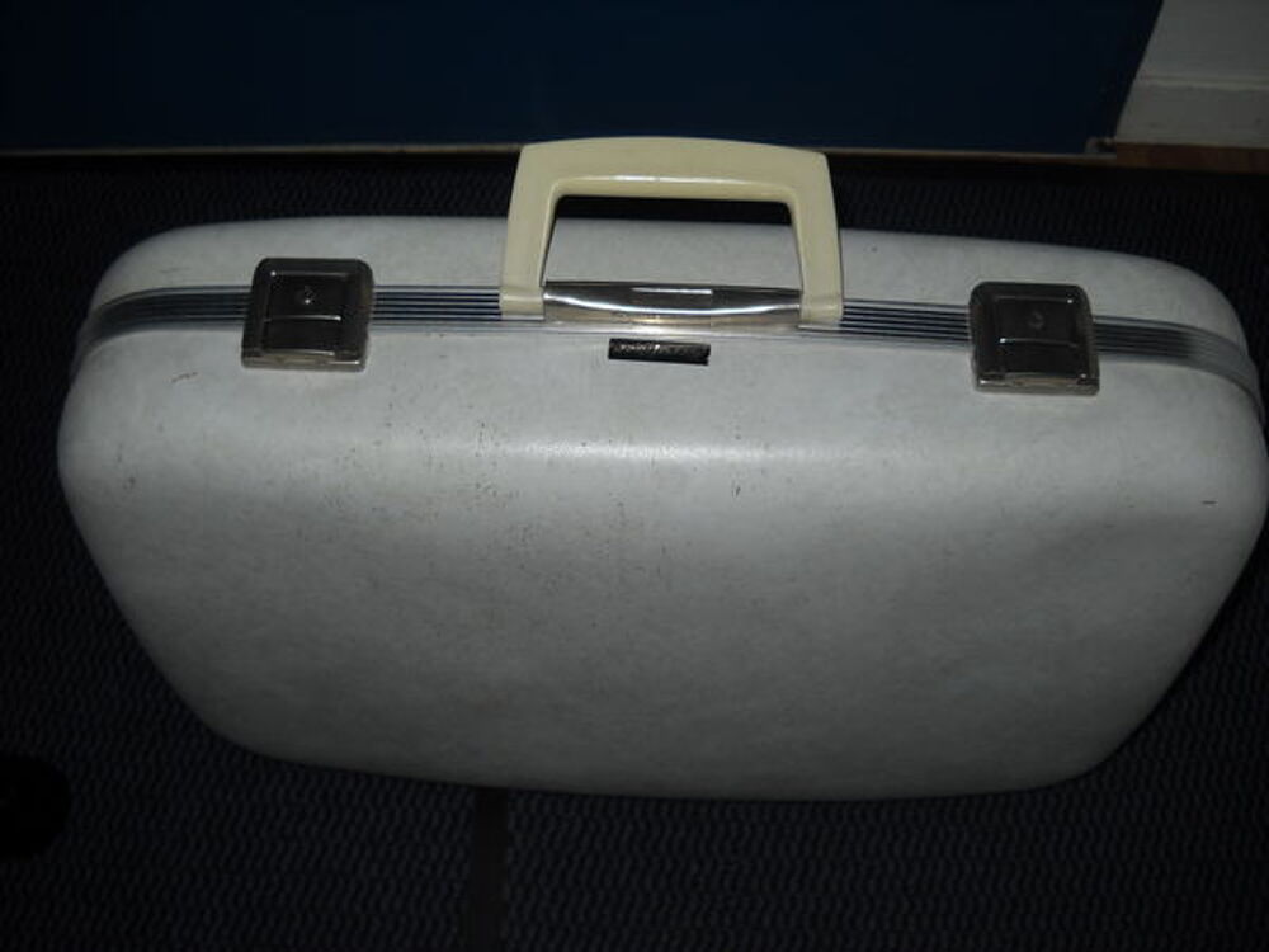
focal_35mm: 41
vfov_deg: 35.1
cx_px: 634
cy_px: 476
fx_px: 1503
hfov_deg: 45.8
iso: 64
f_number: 3.1
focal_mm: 6.72
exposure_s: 1/30
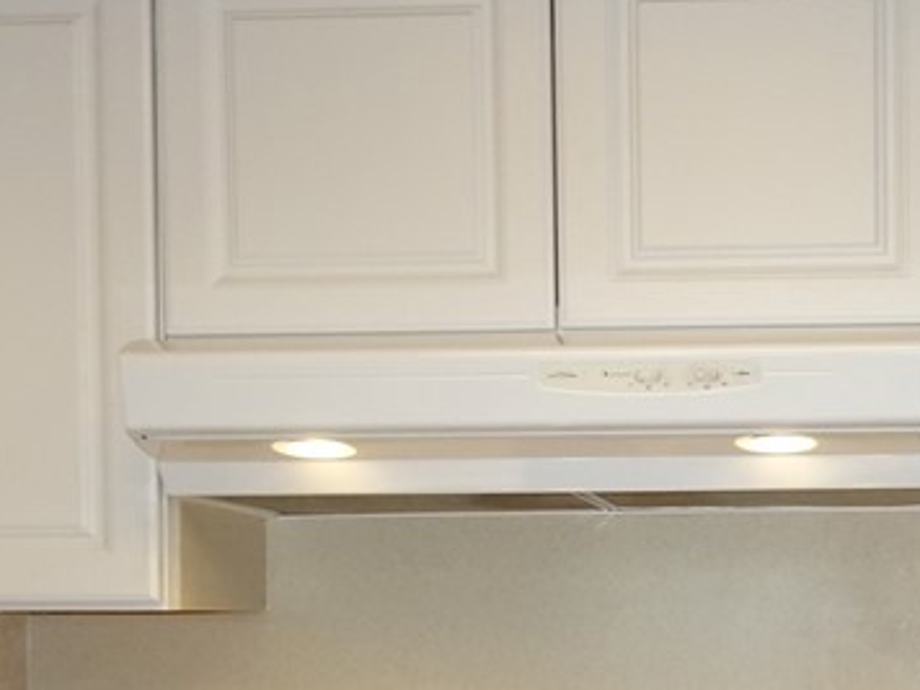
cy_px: 672
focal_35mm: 69
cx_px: 853
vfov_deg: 20.7
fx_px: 1834
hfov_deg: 27.0
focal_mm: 4.1
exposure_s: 1/30
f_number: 3.5
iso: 200
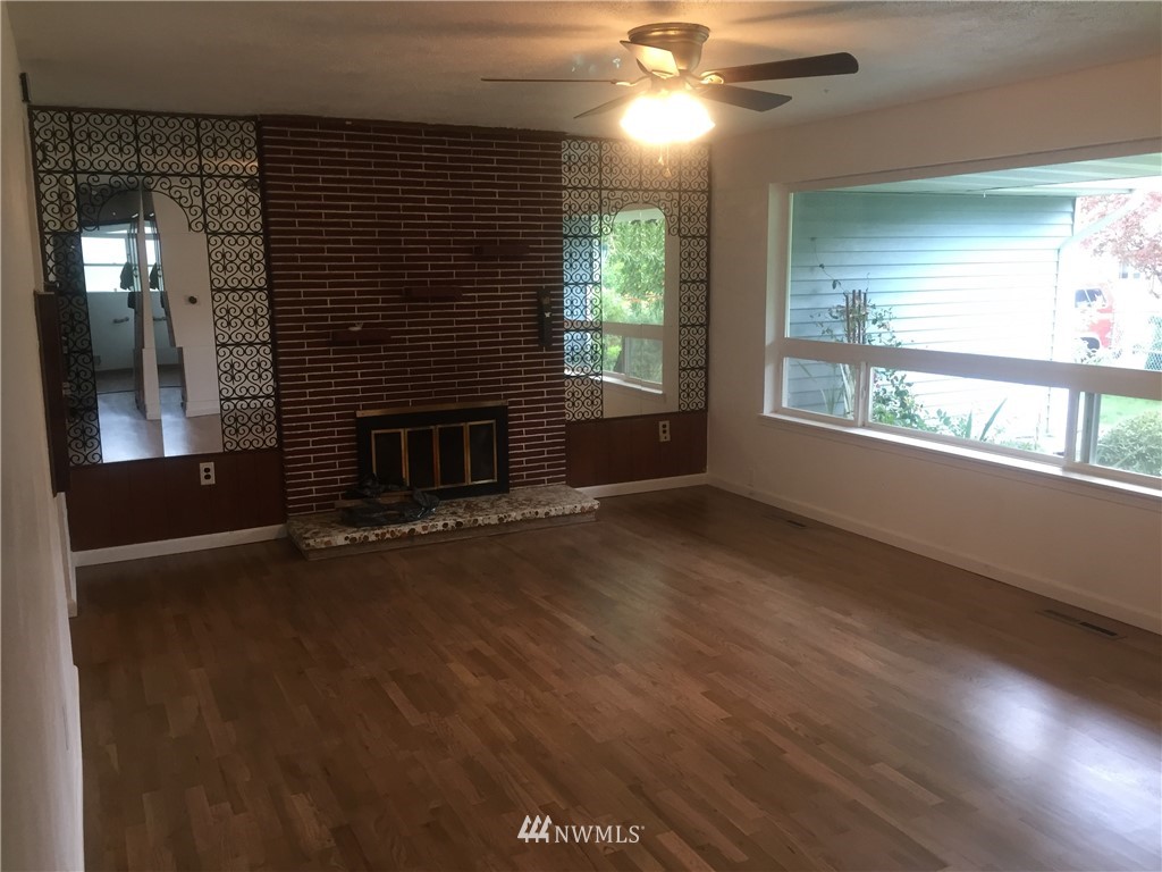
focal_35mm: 29
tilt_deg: -10.5
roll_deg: -0.8
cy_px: 436
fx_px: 973
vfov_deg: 48.2
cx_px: 581
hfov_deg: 61.7
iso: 80
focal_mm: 4.15
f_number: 2.2
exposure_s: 1/30
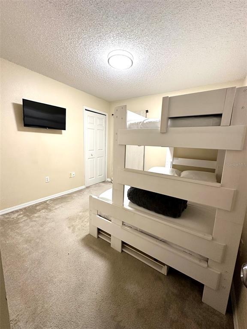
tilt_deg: -8.2
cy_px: 164
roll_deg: -3.3
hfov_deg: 85.7
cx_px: 124
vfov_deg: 102.1
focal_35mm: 14
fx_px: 133
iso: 250
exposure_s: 1/60
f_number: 2.2
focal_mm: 2.22
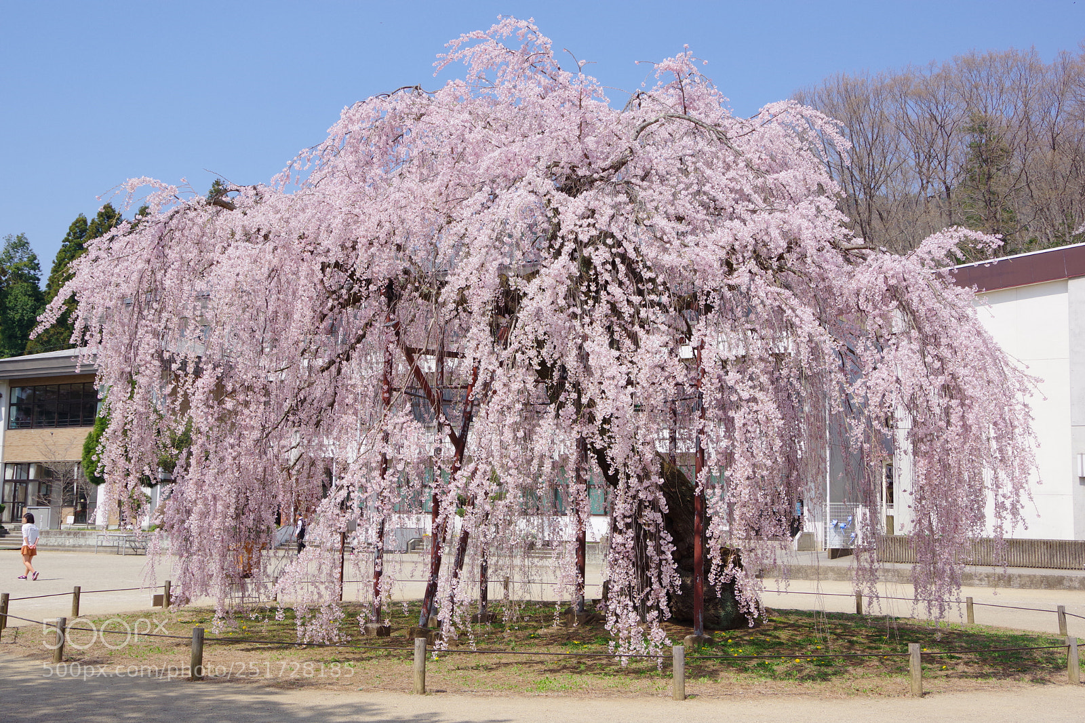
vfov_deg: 31.9
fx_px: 1265
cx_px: 542
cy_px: 362
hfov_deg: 46.4
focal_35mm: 42
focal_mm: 28
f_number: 8
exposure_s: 1/320
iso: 200
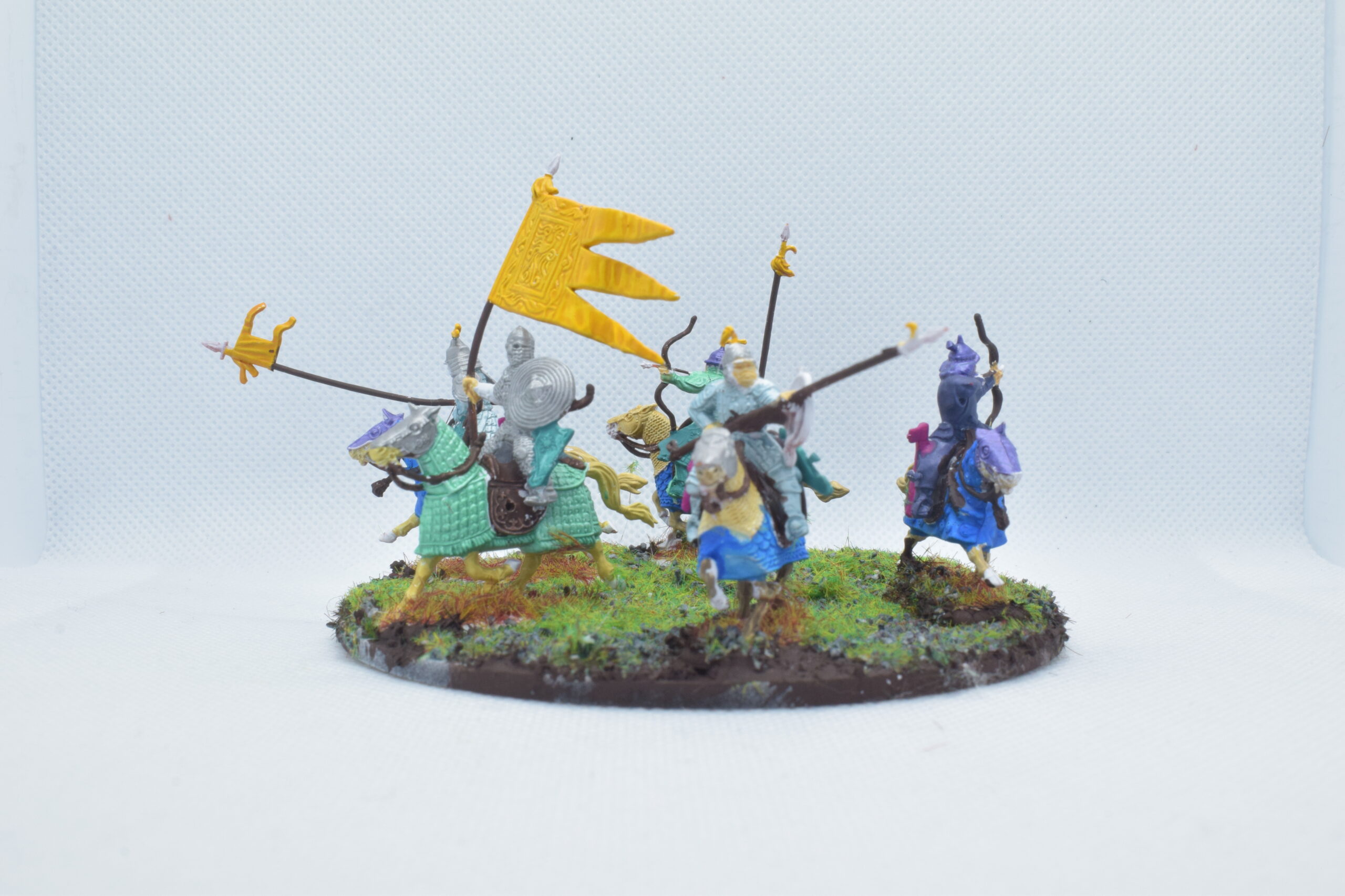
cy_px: 448
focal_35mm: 40
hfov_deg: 47.9
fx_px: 1513
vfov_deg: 33.0
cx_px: 672
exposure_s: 1/60
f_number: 18
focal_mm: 27
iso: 800
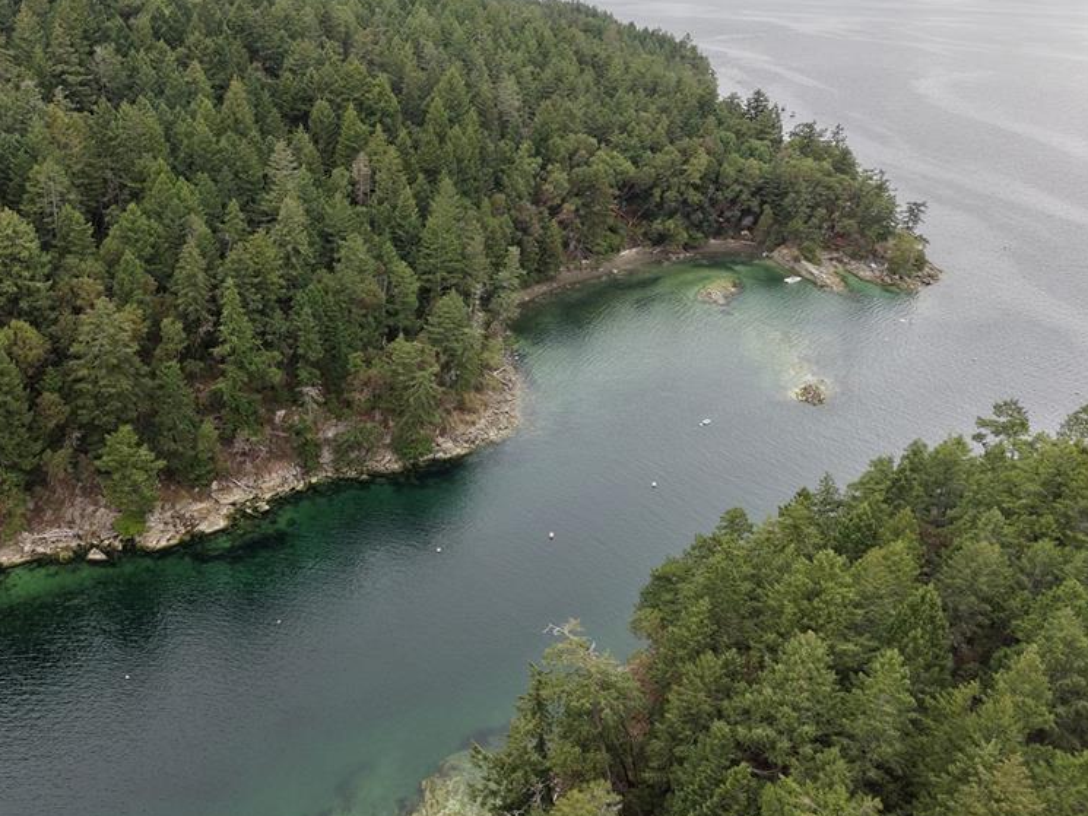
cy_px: 415
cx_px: 346
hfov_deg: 54.0
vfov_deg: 43.0
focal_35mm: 33
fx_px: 1037
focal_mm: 8.67
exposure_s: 1/60
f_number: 1.8
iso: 140
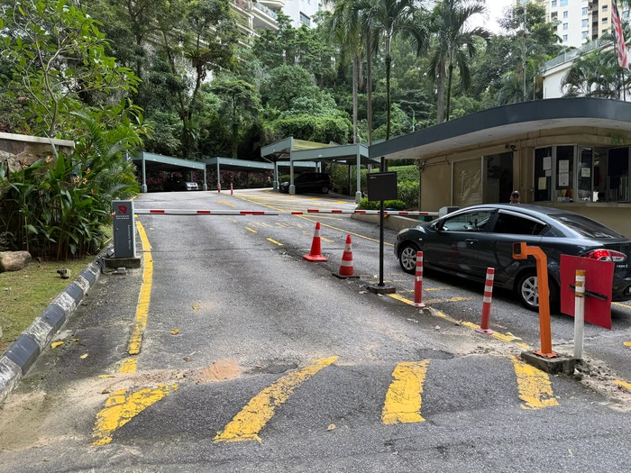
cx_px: 316
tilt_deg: -1.2
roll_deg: +0.2
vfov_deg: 56.8
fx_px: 437
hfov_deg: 71.6
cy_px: 236
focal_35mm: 24
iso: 80
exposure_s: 1/397
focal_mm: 6.76
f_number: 1.78
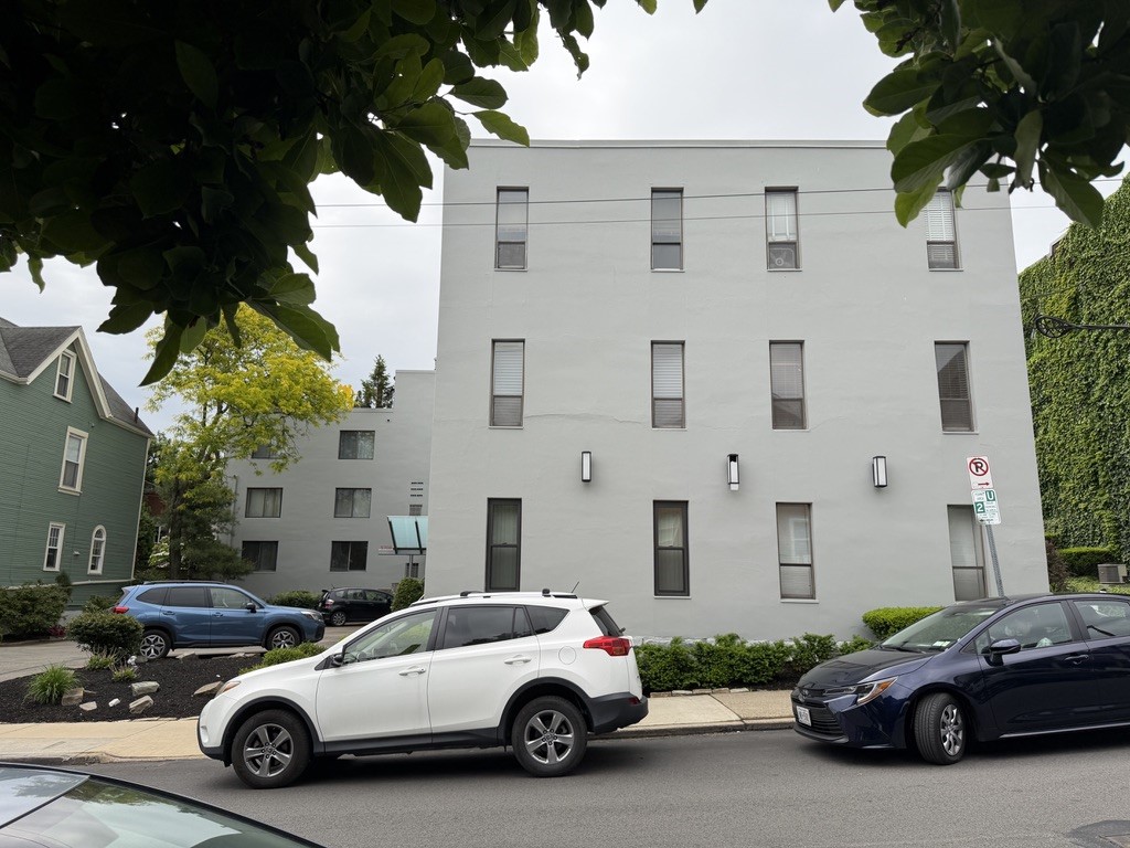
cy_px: 424
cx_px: 565
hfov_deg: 71.6
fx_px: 783
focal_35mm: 24
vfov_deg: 56.8
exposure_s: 1/4167
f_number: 1.78
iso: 100
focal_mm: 6.76
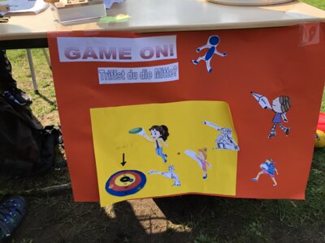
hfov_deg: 63.4
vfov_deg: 49.7
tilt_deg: -36.5
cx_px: 162
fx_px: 263
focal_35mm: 28
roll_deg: +2.4
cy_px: 122
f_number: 1.8
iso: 20
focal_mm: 3.99
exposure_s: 1/392
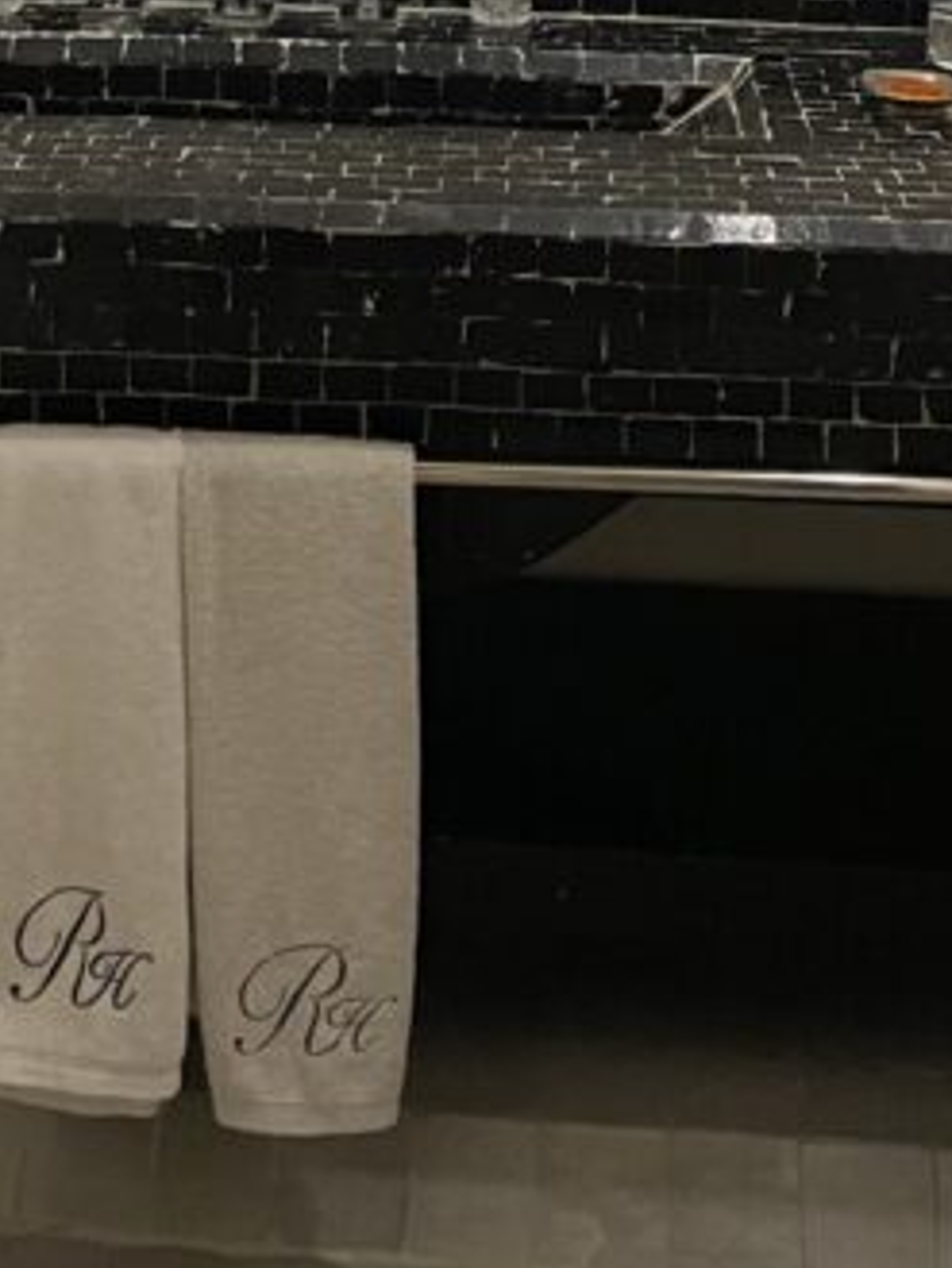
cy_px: -516
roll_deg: -0.9
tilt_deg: -2.0
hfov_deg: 18.1
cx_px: 243
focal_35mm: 81
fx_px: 2968
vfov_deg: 21.1
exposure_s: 1/50
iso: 160
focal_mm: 4.2
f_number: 1.6
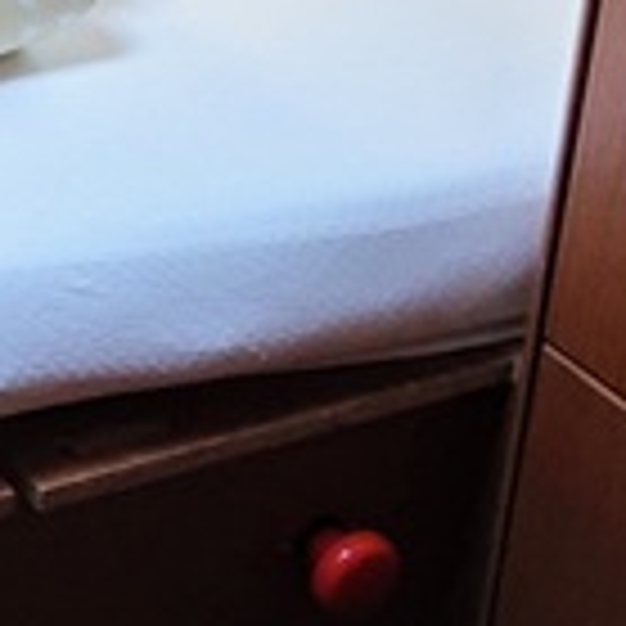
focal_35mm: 114
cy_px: -144
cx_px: -378
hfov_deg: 14.1
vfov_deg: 14.7
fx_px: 2332
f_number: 2.2
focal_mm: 2.16
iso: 800
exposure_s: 1/25
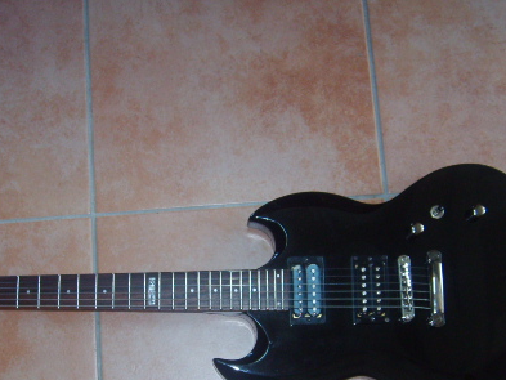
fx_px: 833
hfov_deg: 33.6
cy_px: 276
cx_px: 189
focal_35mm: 57
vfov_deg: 25.4
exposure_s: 1/45
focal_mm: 5.8
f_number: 2.8
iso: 100
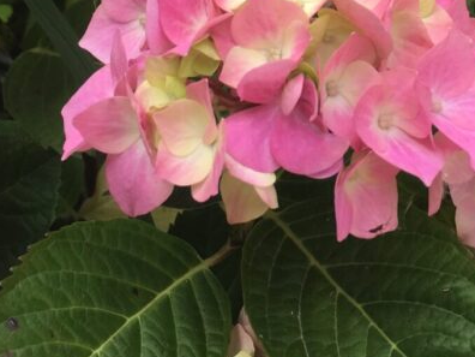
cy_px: -82
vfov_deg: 17.1
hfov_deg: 23.6
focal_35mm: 82
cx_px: 359
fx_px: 1125
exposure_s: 1/257
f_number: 2.2
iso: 25
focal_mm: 4.15
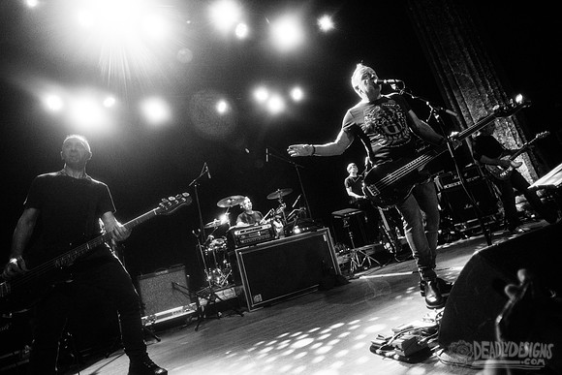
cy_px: 188
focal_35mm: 20
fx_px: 312
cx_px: 281
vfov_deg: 62.0
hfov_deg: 84.0
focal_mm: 20
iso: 3200
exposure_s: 1/320
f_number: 3.2
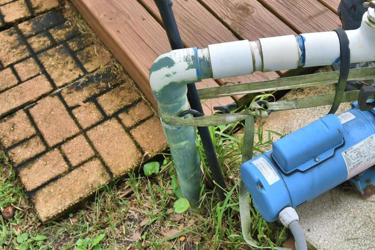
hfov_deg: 38.0
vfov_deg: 26.8
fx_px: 521
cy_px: 82
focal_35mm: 50
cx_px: 307
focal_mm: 20
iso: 200
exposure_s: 1/500
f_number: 5.6
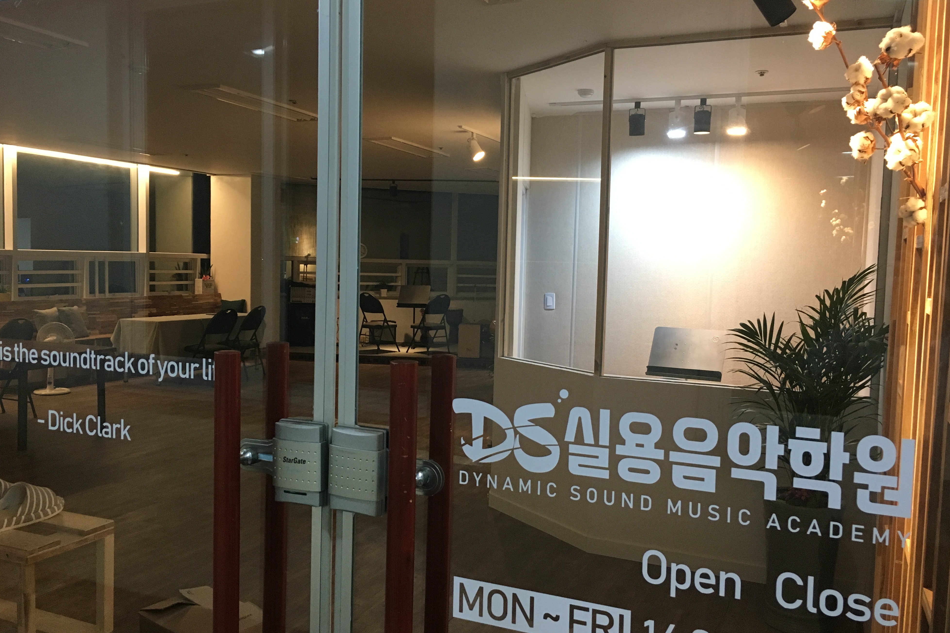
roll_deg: -1.6
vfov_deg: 42.3
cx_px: 469
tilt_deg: -2.9
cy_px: 318
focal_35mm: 31
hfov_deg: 60.3
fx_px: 818
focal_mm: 4.15
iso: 125
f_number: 2.2
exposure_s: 1/30
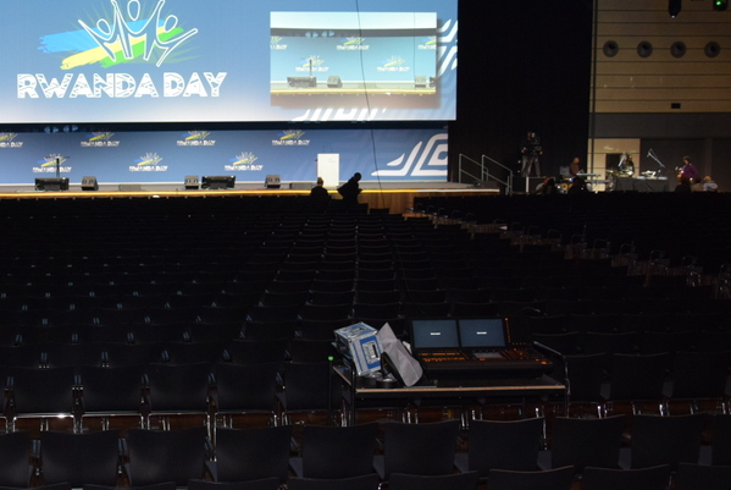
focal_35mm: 54
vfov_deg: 25.2
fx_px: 1095
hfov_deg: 35.4
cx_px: 116
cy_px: 218
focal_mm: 21
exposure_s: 1/60
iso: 1250
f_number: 3.8
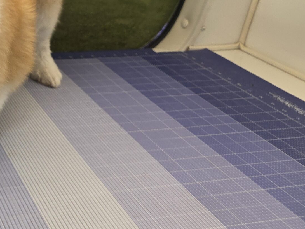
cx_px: -51
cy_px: -3
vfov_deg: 25.6
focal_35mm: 54
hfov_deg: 30.7
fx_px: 476
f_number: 1.7
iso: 200
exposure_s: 1/120
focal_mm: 6.3
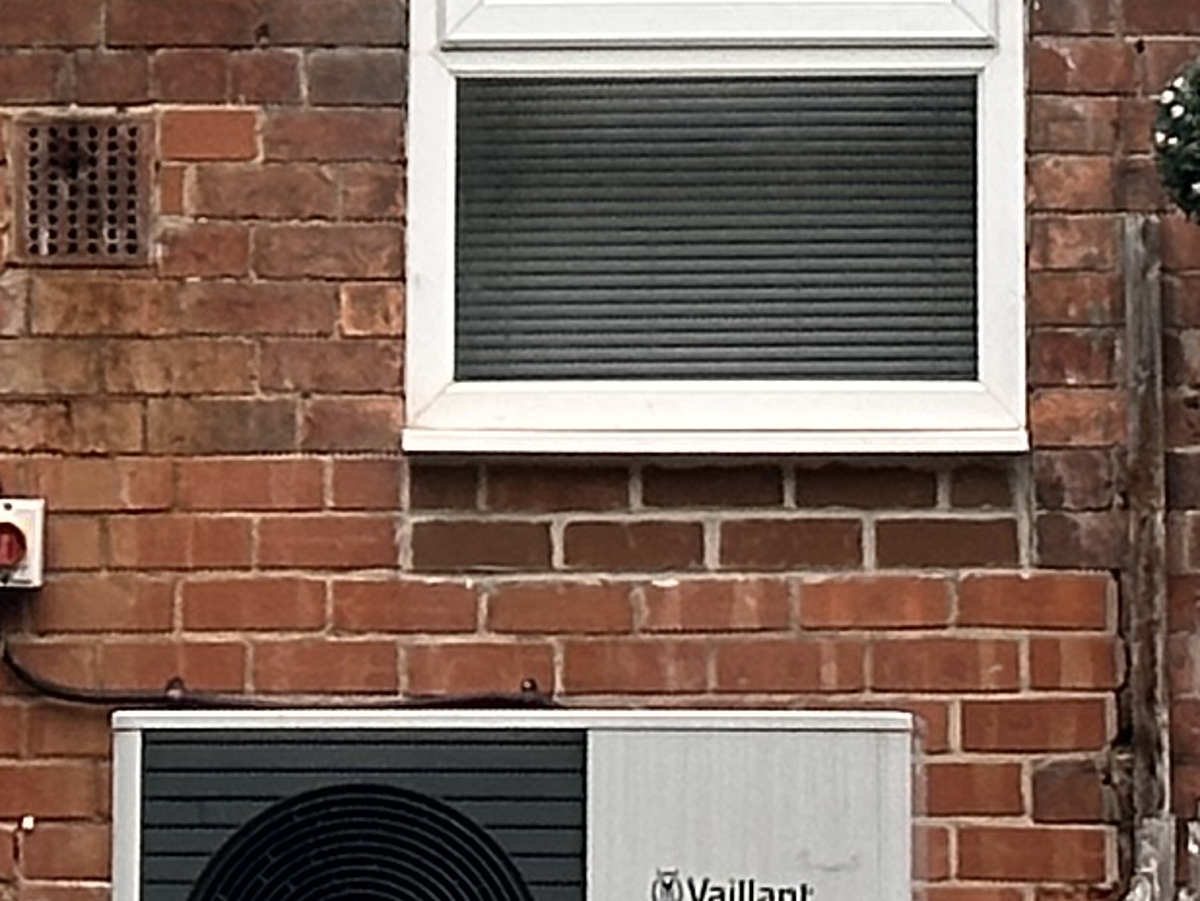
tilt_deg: +13.3
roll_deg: -0.3
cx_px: 410
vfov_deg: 4.6
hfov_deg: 6.3
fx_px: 10855
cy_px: -1565
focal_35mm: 313
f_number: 1.78
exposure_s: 1/767
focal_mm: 6.86
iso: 64
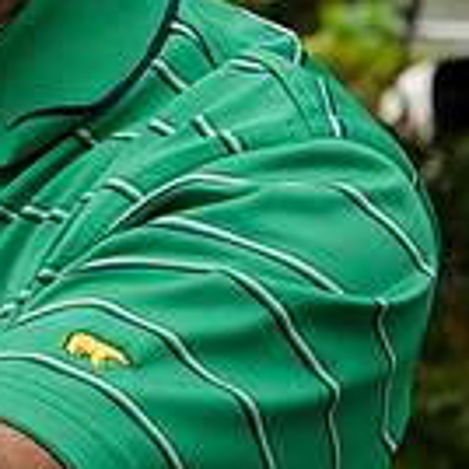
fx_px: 5564
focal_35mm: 363
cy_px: -144
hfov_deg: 4.8
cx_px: -406
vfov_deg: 4.8
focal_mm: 66
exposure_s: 1/500
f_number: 9
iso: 400
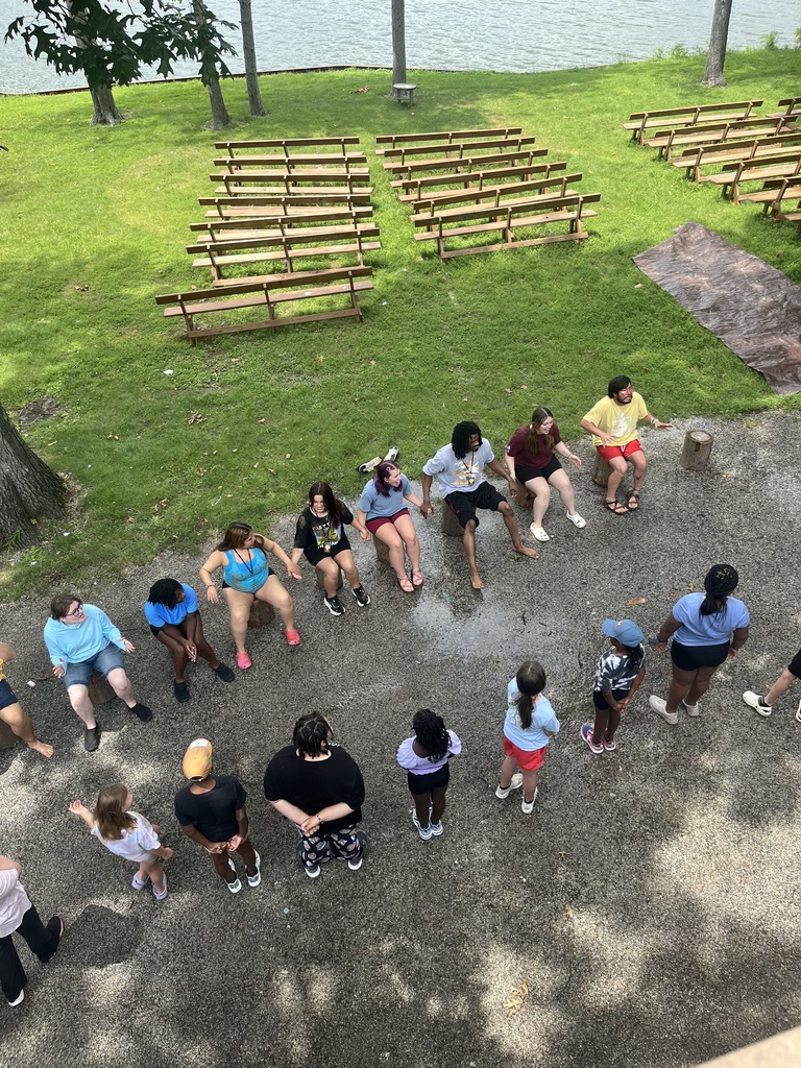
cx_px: 400
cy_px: 534
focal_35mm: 26
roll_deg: +3.0
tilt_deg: -44.4
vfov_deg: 67.3
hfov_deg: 53.1
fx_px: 802
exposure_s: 1/618
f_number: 1.6
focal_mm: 5.1
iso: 50
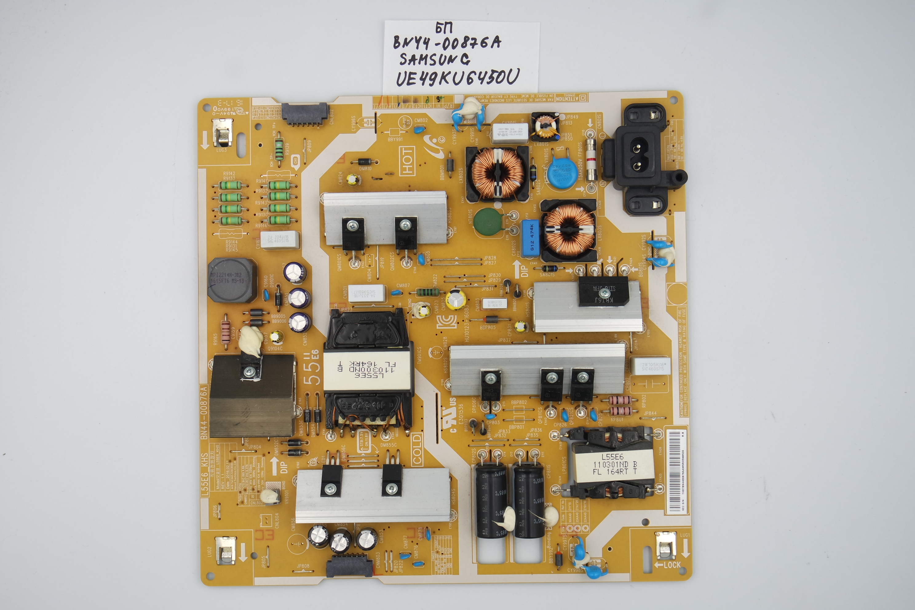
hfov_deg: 43.6
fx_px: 1144
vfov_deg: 29.9
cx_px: 458
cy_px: 305
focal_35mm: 45
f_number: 5
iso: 160
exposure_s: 1/125
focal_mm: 17
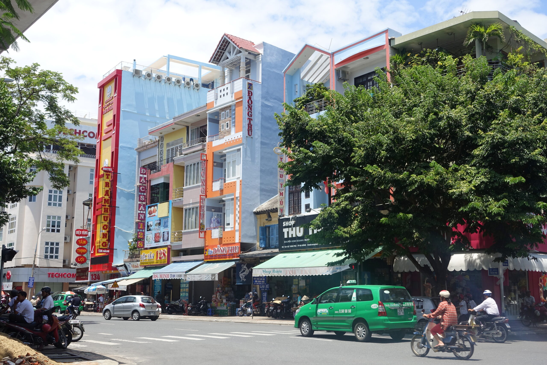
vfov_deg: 32.6
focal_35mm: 41
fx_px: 623
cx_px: 274
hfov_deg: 47.4
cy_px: 182
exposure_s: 1/400
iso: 125
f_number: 5.6
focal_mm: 15.1
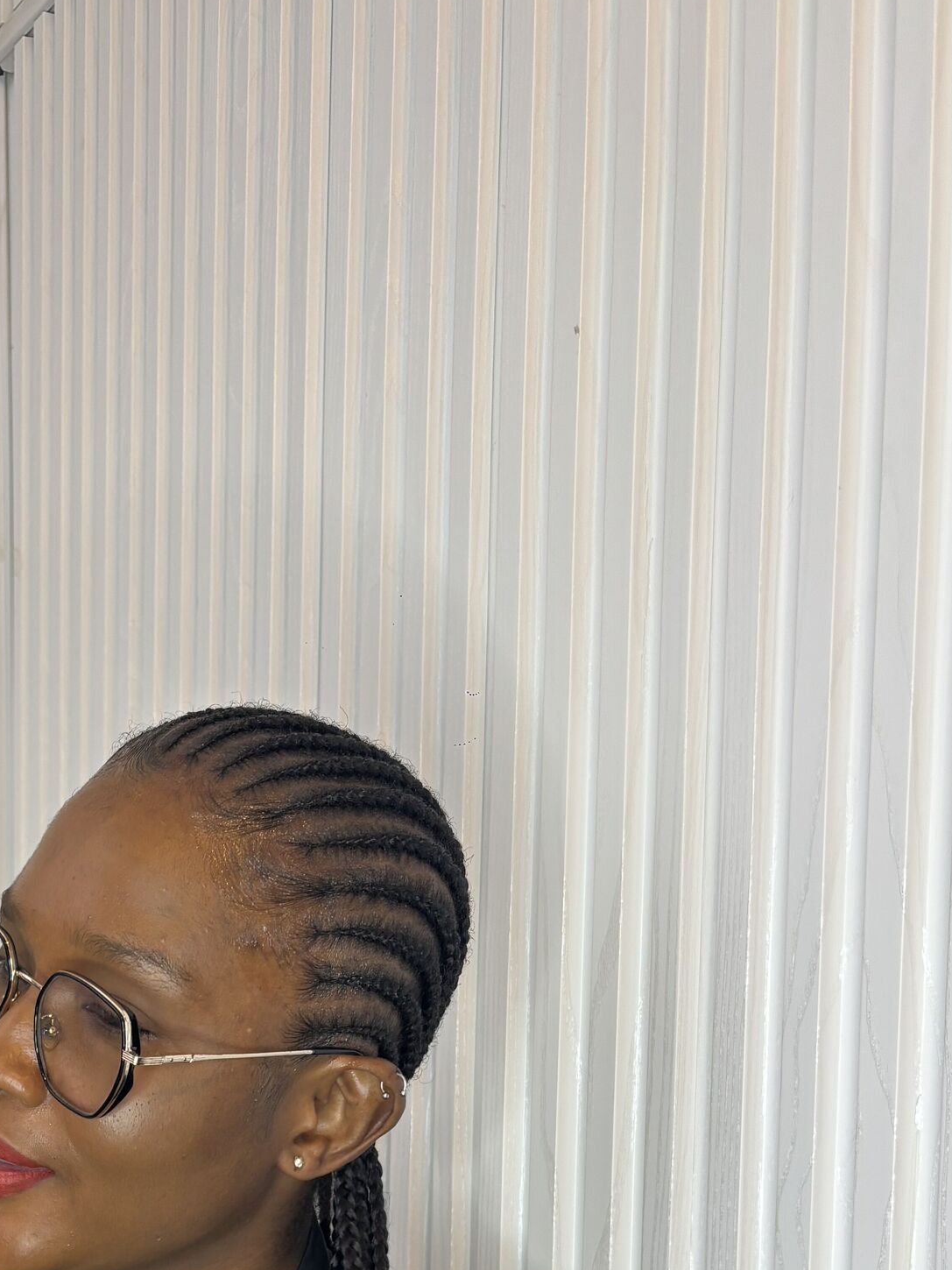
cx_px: 90
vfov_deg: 36.6
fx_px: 1797
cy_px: 1129
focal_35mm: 49
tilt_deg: -4.5
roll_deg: -1.3
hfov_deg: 28.5
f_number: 1.6
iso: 80
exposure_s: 1/50
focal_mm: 5.96
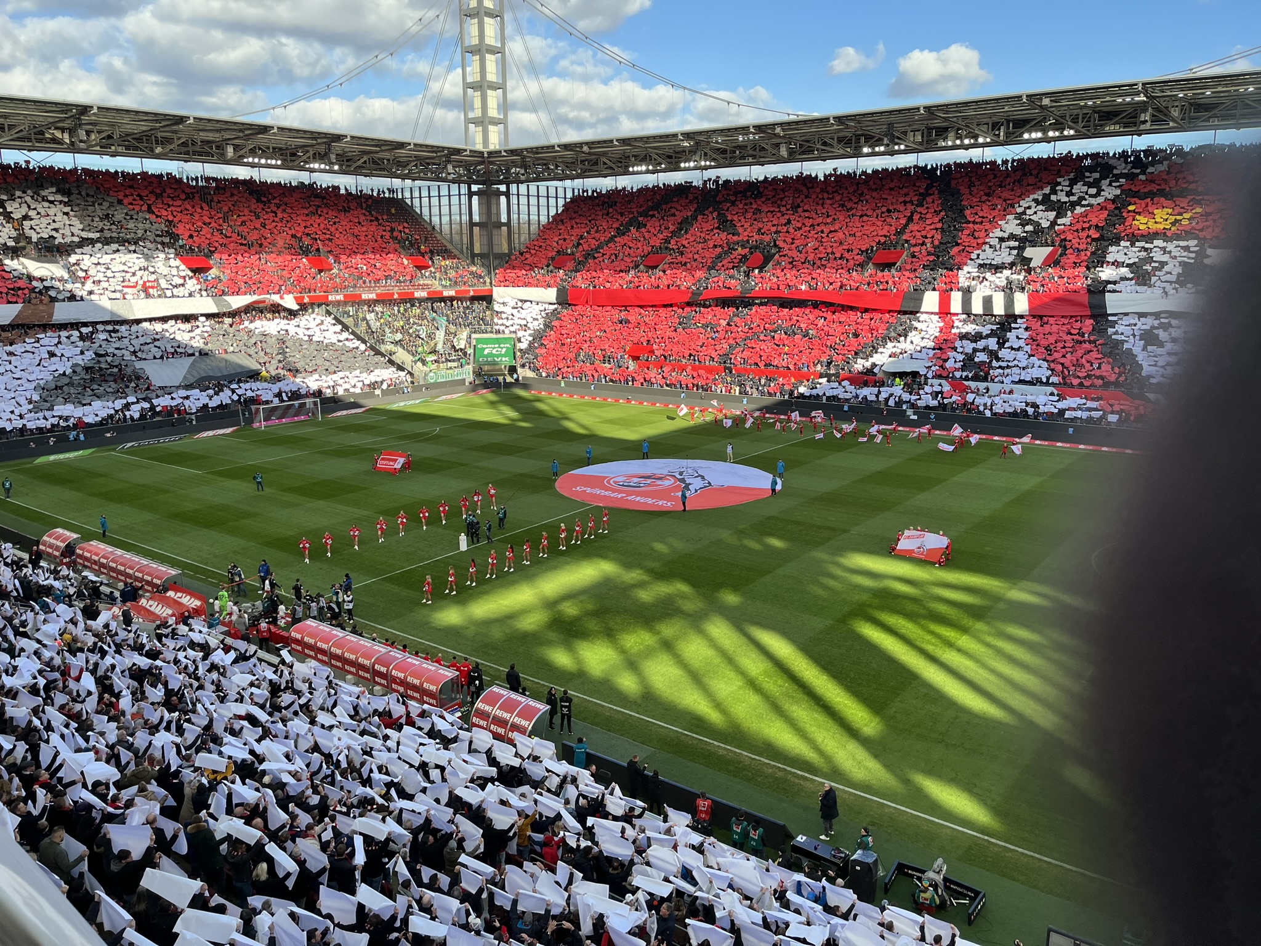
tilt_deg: -9.5
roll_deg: +1.2
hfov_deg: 67.3
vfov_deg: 53.1
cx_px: 630
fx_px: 947
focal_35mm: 26
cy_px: 473
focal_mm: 5.1
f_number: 1.6
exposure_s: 1/793
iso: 50
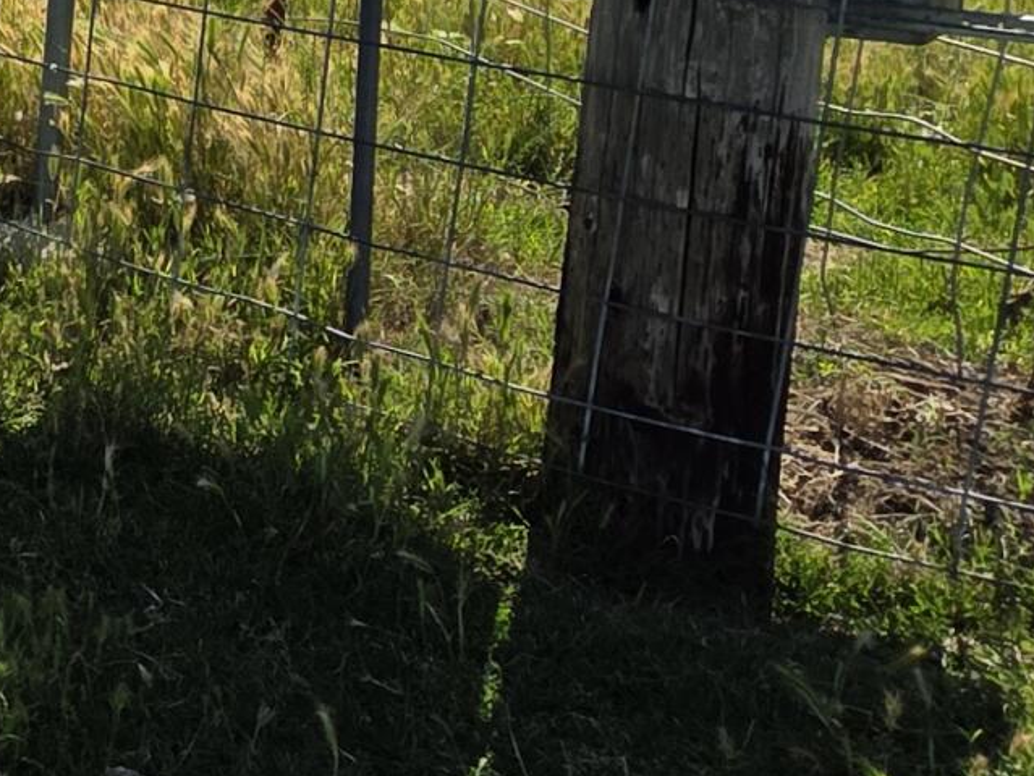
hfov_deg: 22.0
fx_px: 1823
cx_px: -754
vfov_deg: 22.7
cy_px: -78
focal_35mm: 61
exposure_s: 1/1910
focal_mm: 2.2
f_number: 1.9
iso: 40
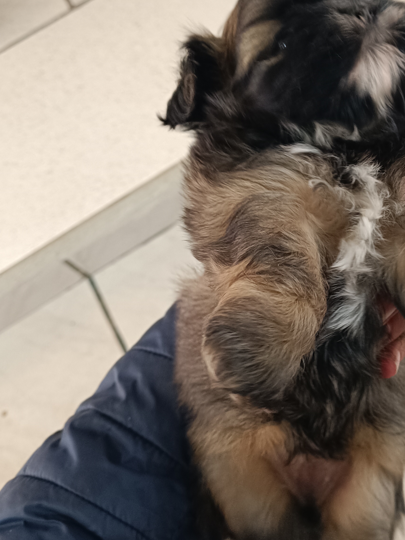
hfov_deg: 32.5
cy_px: 218
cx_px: 336
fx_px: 671
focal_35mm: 43
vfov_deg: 43.6
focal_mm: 5.59
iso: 606
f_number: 1.88
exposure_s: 1/24
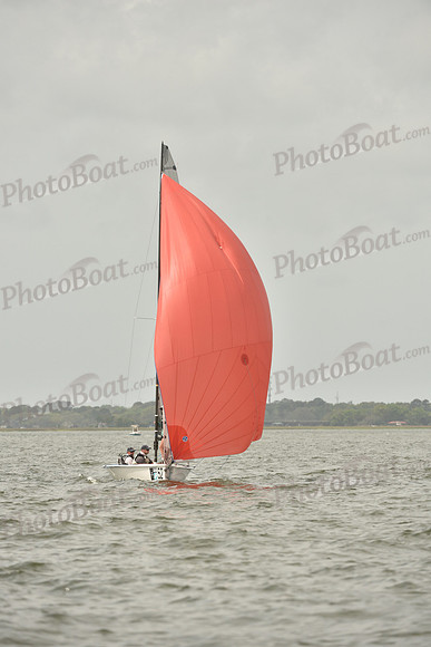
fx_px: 7178
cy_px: 324
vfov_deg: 5.2
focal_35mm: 400
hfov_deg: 3.4
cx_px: 216
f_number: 7.1
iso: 320
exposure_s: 1/1250
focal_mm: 400
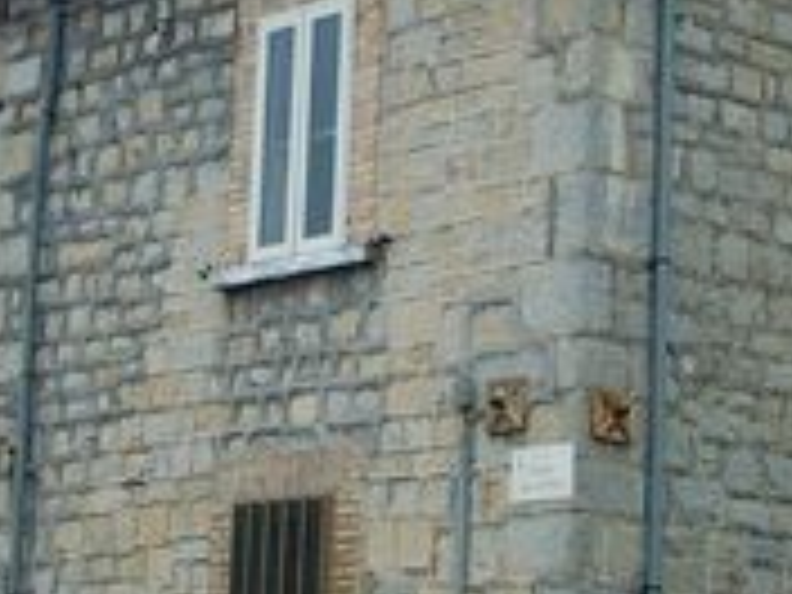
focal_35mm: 127
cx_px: 266
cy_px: 243
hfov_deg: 15.5
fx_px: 2906
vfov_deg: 11.7
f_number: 7.1
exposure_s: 1/250
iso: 50
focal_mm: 5.8
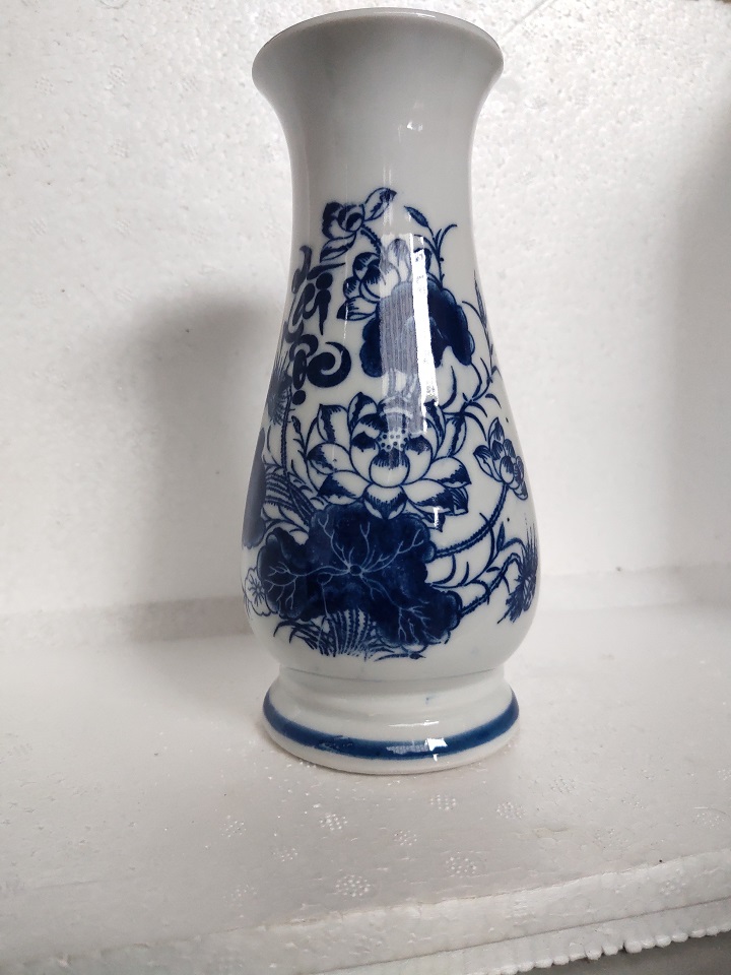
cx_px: 366
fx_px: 704
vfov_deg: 69.4
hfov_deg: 54.9
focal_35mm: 25
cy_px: 488
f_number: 1.7
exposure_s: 1/100
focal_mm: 4.71
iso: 227
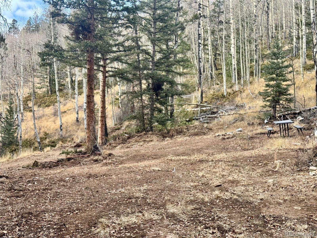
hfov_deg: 39.7
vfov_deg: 30.3
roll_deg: -2.6
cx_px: 158
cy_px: 119
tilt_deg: +3.6
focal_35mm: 48
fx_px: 440
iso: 64
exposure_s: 1/331
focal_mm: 6.76
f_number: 1.78
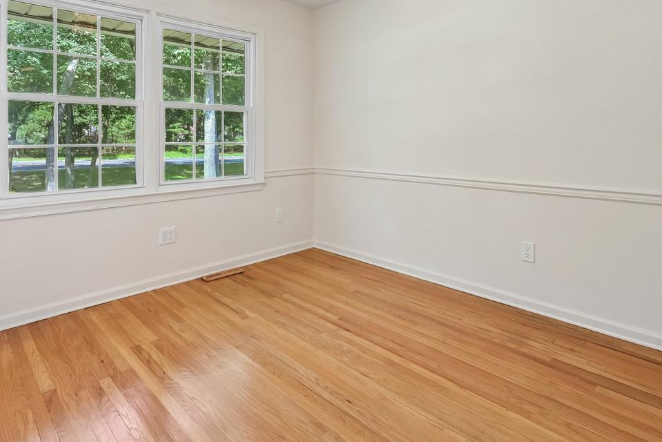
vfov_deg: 57.9
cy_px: 142
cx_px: 321
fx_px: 386
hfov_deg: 81.2
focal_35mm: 21
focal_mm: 14
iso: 400
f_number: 11
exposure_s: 1/13
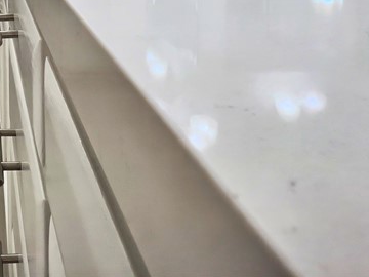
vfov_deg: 28.5
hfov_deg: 43.1
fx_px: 394
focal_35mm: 37
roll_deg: +1.0
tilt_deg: +1.5
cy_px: -116
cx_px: 0
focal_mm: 1.57
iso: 32
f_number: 1.8
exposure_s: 1/126
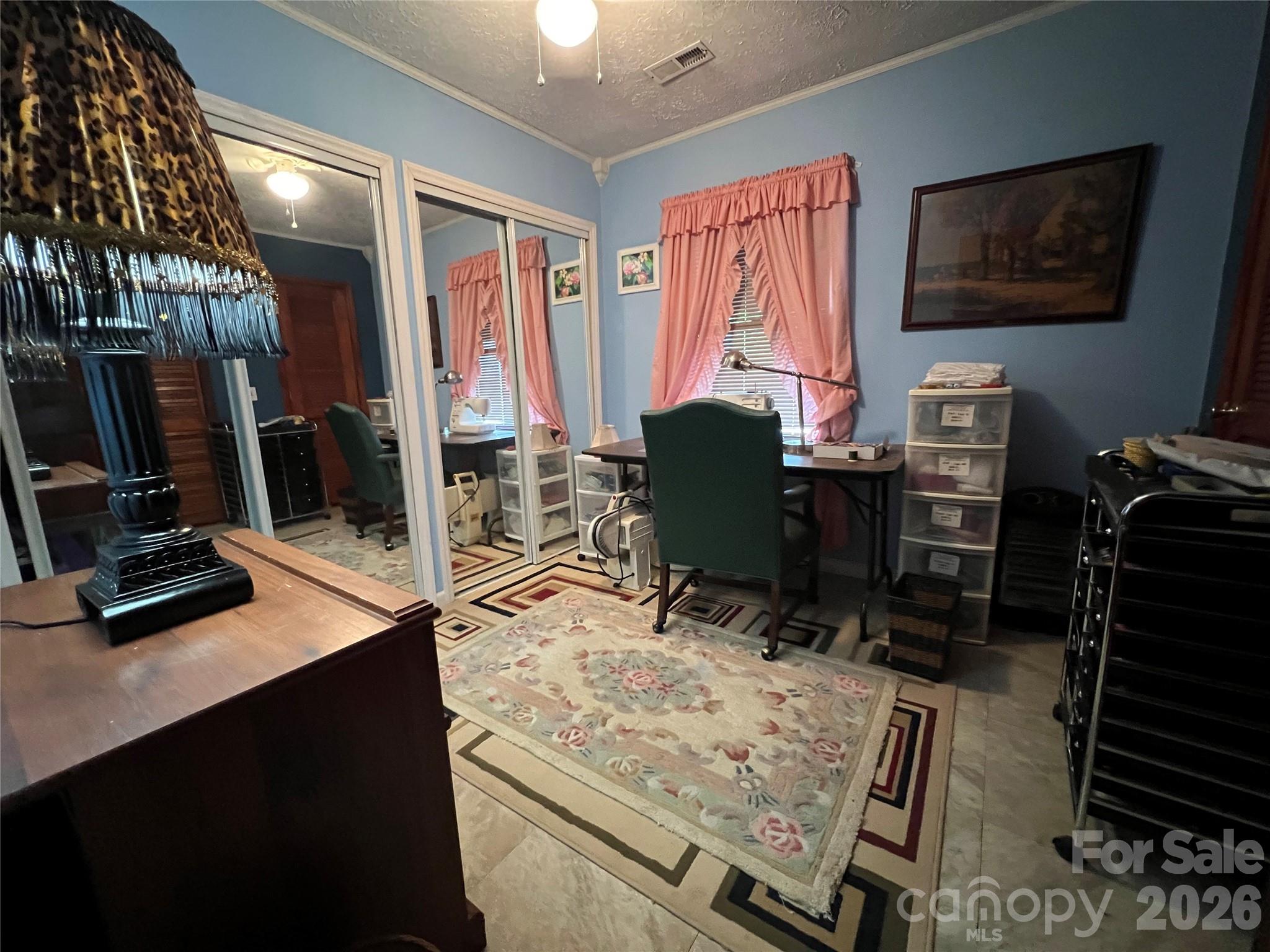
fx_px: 477
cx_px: 635
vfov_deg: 89.9
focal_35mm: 13
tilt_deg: -10.6
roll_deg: +2.1
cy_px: 476
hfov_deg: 106.2
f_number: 1.8
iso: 1000
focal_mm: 1.57
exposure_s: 1/40
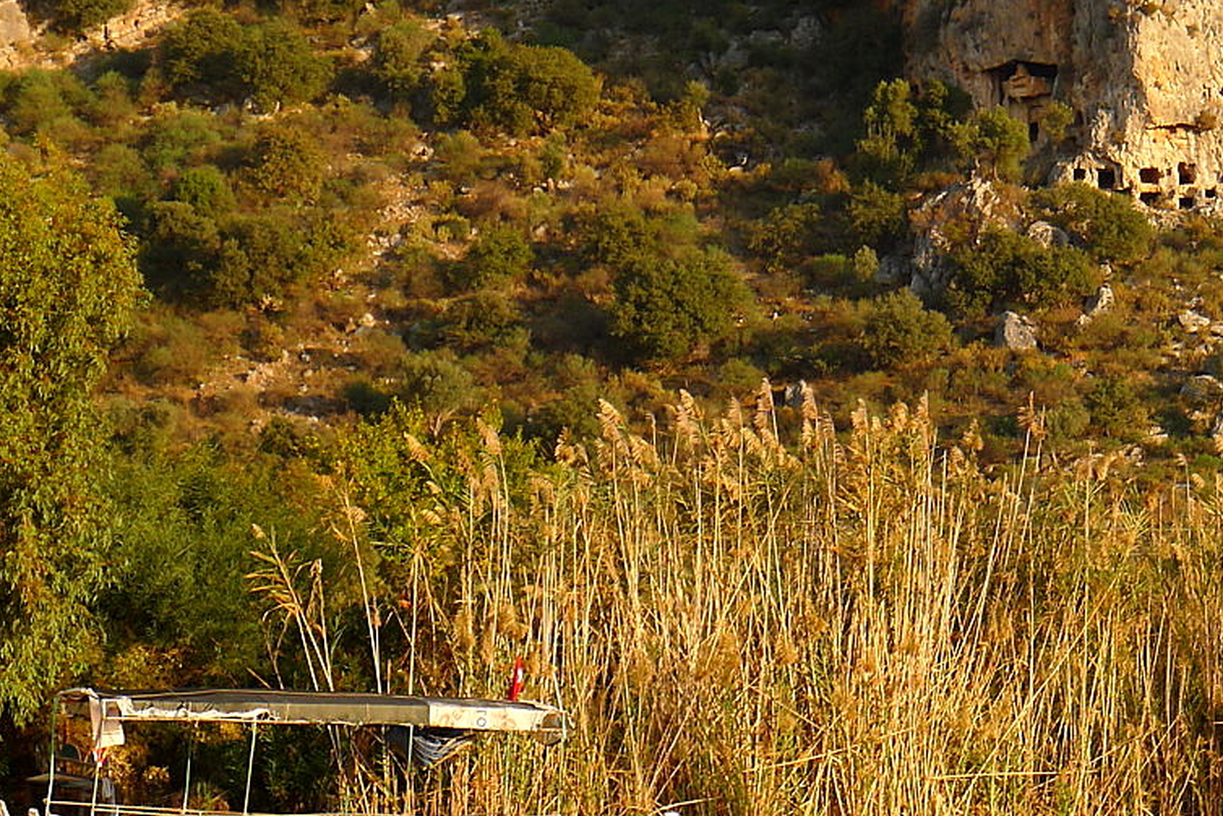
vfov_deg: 8.4
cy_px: 500
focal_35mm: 163
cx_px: 761
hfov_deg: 12.6
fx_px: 5538
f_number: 3.3
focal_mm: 19.2
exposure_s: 1/400
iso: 80
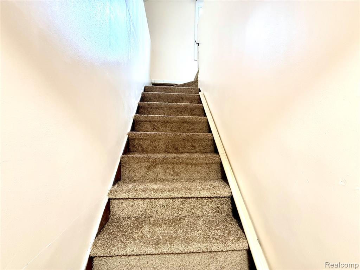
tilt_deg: +0.9
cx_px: 180
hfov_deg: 102.1
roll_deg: -0.6
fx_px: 146
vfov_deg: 85.7
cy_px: 135
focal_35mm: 14
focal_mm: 2.22
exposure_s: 1/60
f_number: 2.2
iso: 500
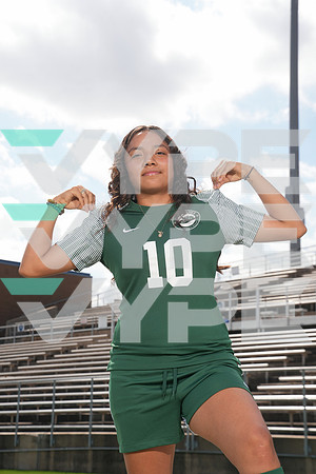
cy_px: 237
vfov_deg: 28.8
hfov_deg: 19.5
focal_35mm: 70
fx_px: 922
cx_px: 158
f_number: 9
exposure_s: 1/200
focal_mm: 70
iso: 125
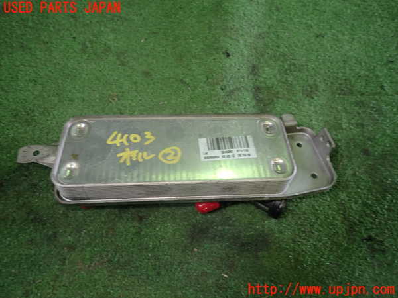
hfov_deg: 69.4
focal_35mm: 25
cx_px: 199
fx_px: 287
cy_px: 149
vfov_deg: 54.9
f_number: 2
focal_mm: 4.5
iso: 200
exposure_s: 1/30
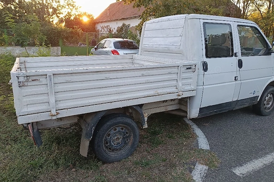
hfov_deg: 69.4
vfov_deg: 49.6
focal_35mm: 26
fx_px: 198
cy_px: 90
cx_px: 136
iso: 135
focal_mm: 5.31
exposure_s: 1/50
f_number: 1.7
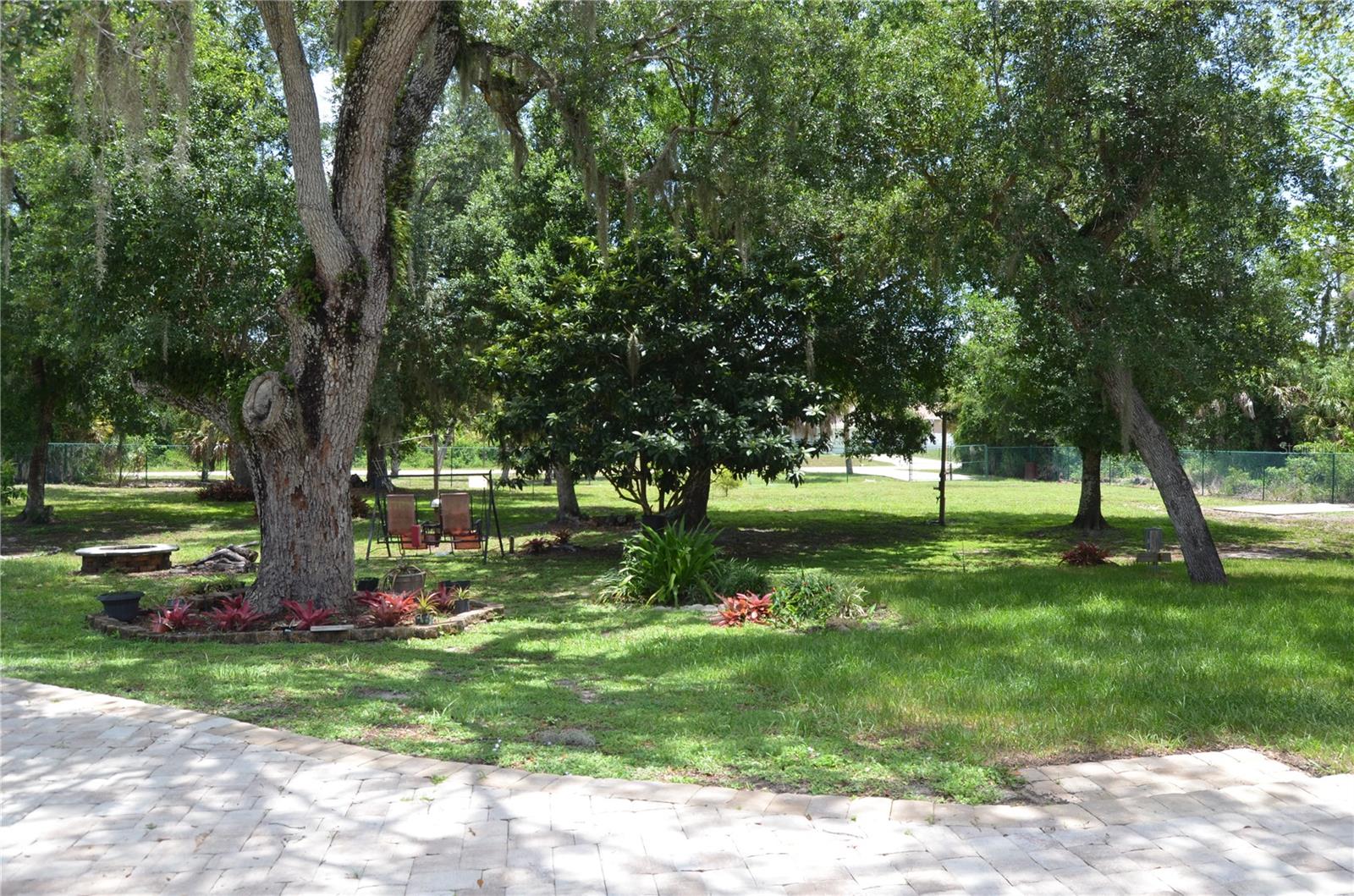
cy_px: 448
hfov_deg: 67.5
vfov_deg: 47.7
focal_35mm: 27
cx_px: 677
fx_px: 1013
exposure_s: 1/200
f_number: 7.1
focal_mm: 18
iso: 200
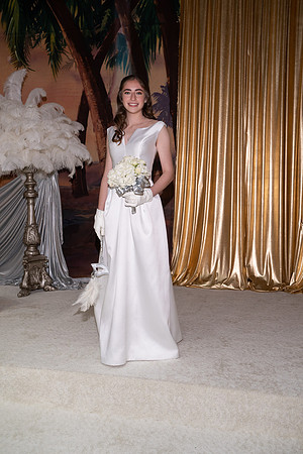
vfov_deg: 51.9
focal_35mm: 37
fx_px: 467
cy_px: 227
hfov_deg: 35.9
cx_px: 152
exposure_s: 1/160
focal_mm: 37
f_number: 5.6
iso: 800
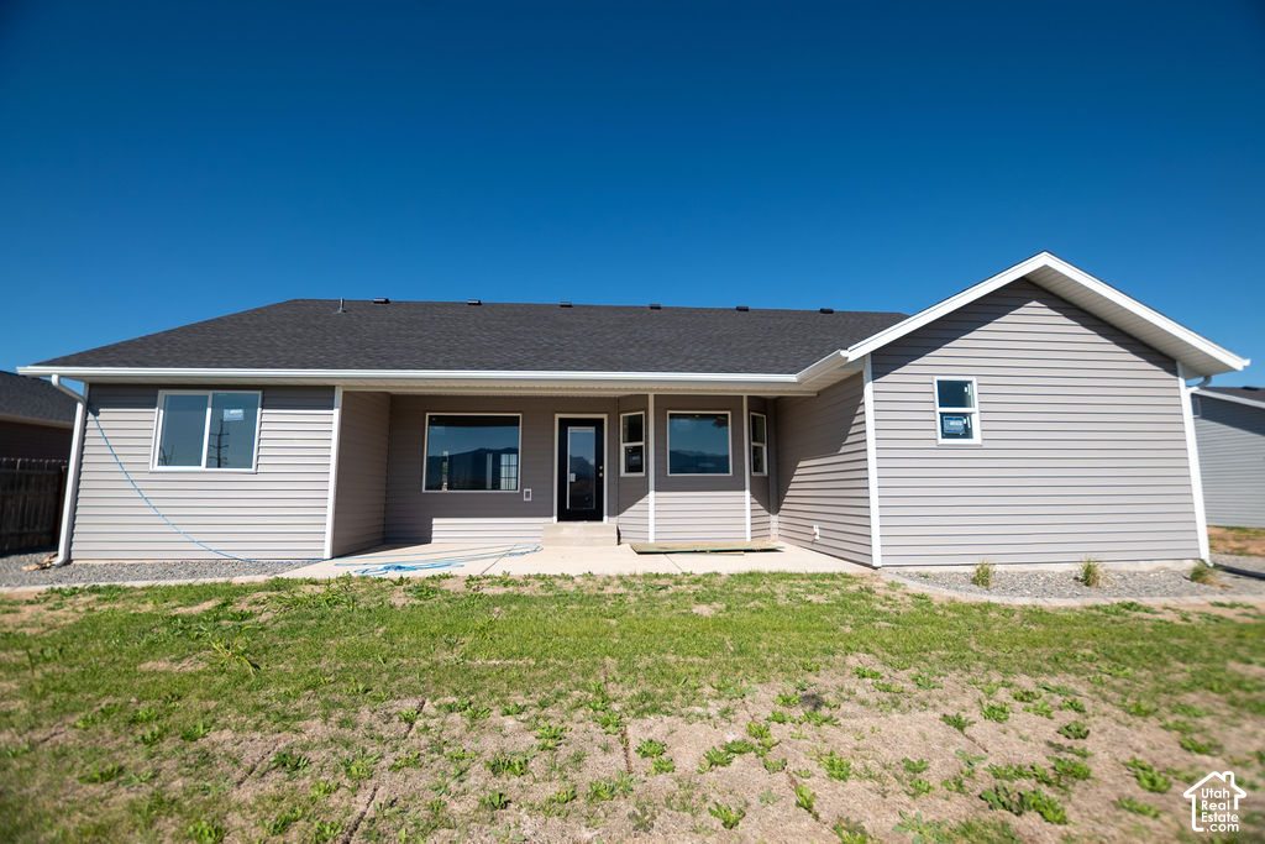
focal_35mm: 15
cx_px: 632
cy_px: 422
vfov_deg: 77.3
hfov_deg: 100.4
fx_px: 527
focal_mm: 10
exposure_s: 1/1600
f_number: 4
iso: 100
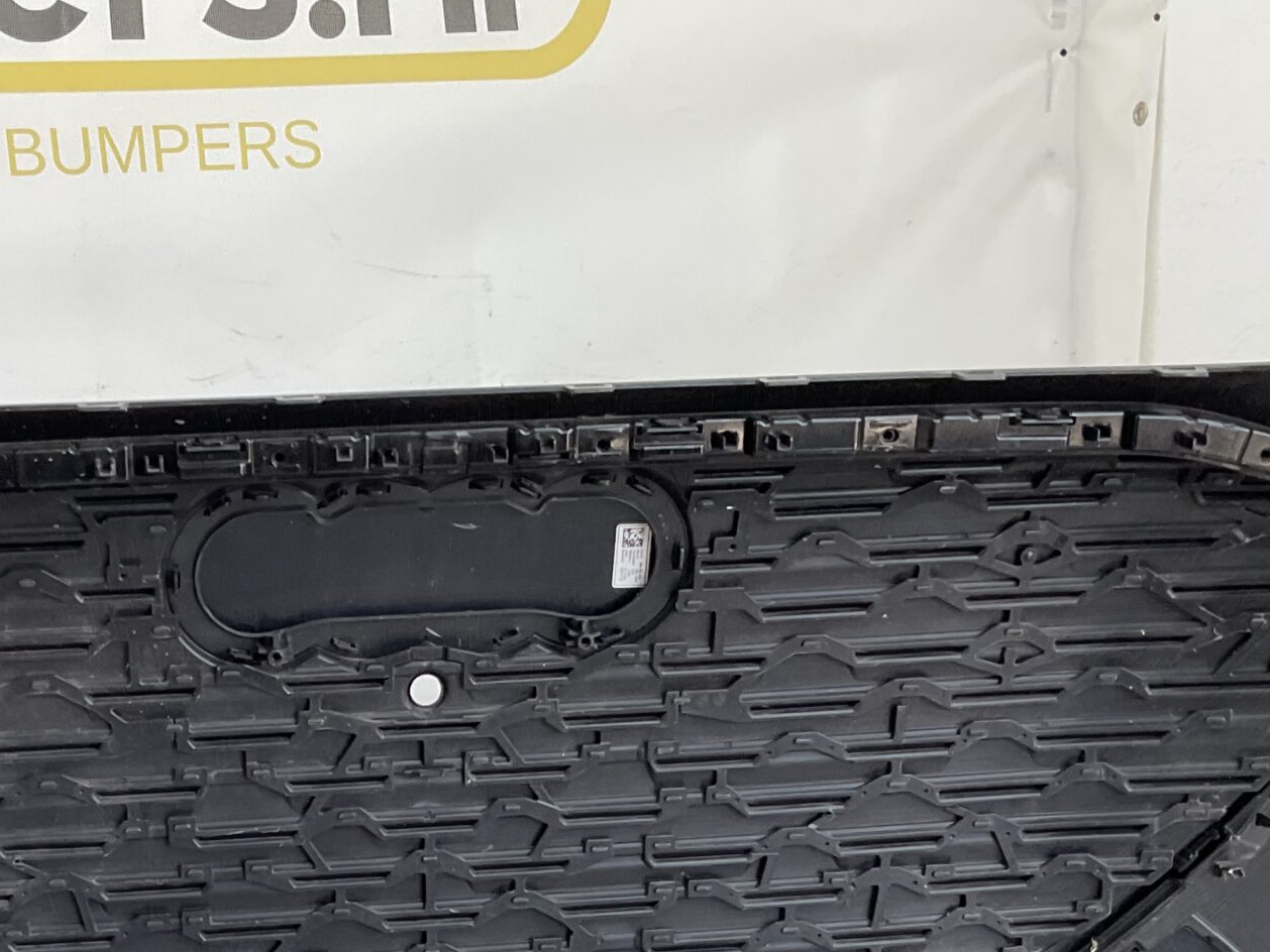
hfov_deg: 32.1
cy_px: 916
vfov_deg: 23.9
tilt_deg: -13.2
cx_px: 308
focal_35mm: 59
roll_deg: +0.8
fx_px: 2165
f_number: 1.8
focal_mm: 3
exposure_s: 1/120
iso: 25
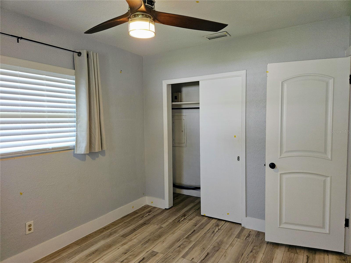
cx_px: 176
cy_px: 132
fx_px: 233
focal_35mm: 23
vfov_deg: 58.9
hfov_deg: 73.9
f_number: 1.8
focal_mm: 5.4
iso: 80
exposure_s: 1/60
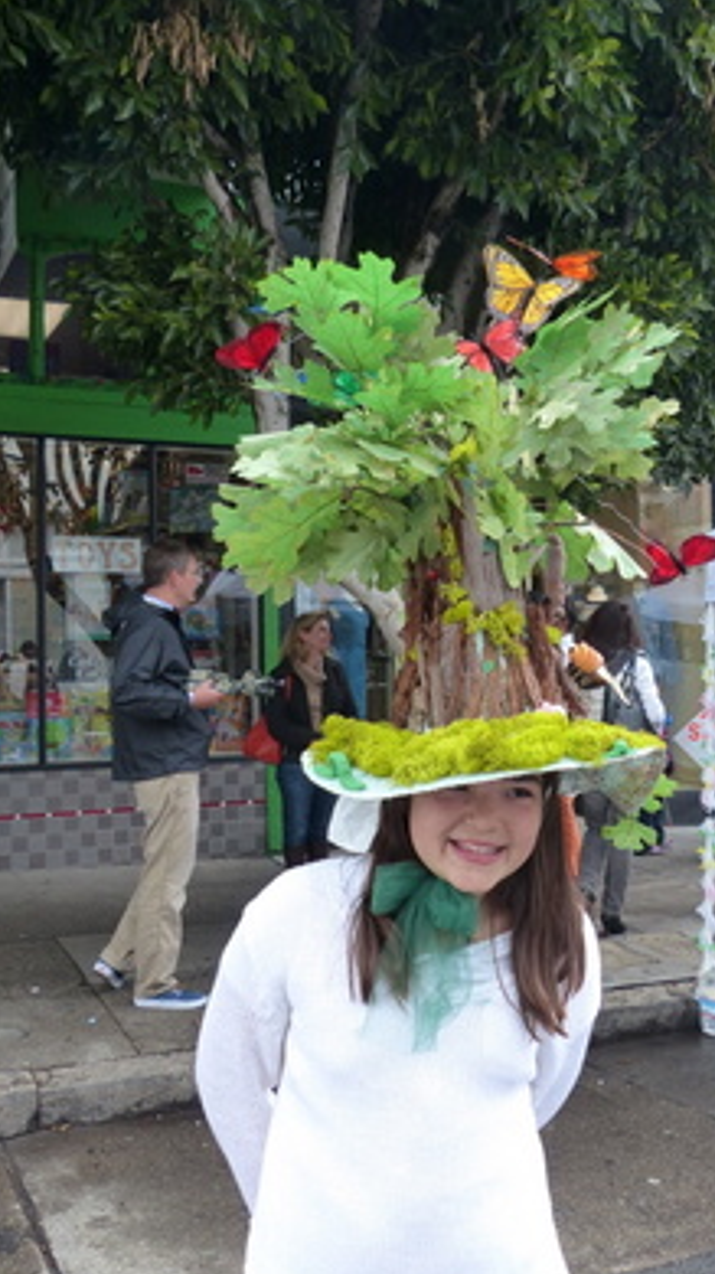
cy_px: 640
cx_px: 431
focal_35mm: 38
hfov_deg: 31.1
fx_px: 1282
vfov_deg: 52.8
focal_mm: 6
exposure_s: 1/125
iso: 160
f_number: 3.2
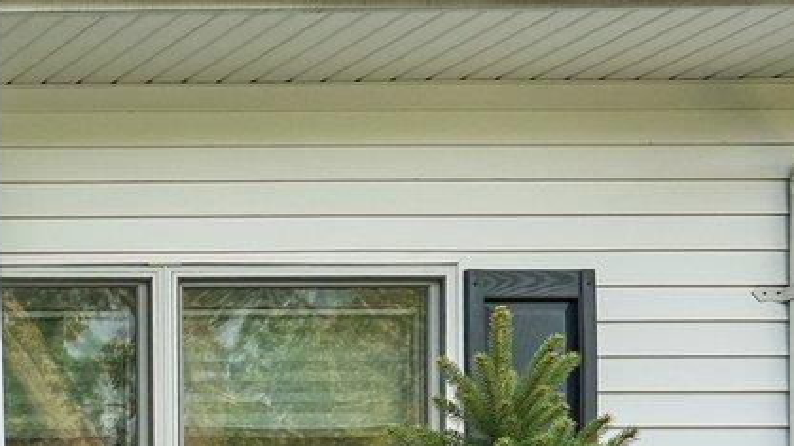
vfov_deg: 13.5
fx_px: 1779
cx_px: -968
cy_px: 656
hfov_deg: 16.2
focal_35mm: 85
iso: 100
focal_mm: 16.5
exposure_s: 1/30
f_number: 11
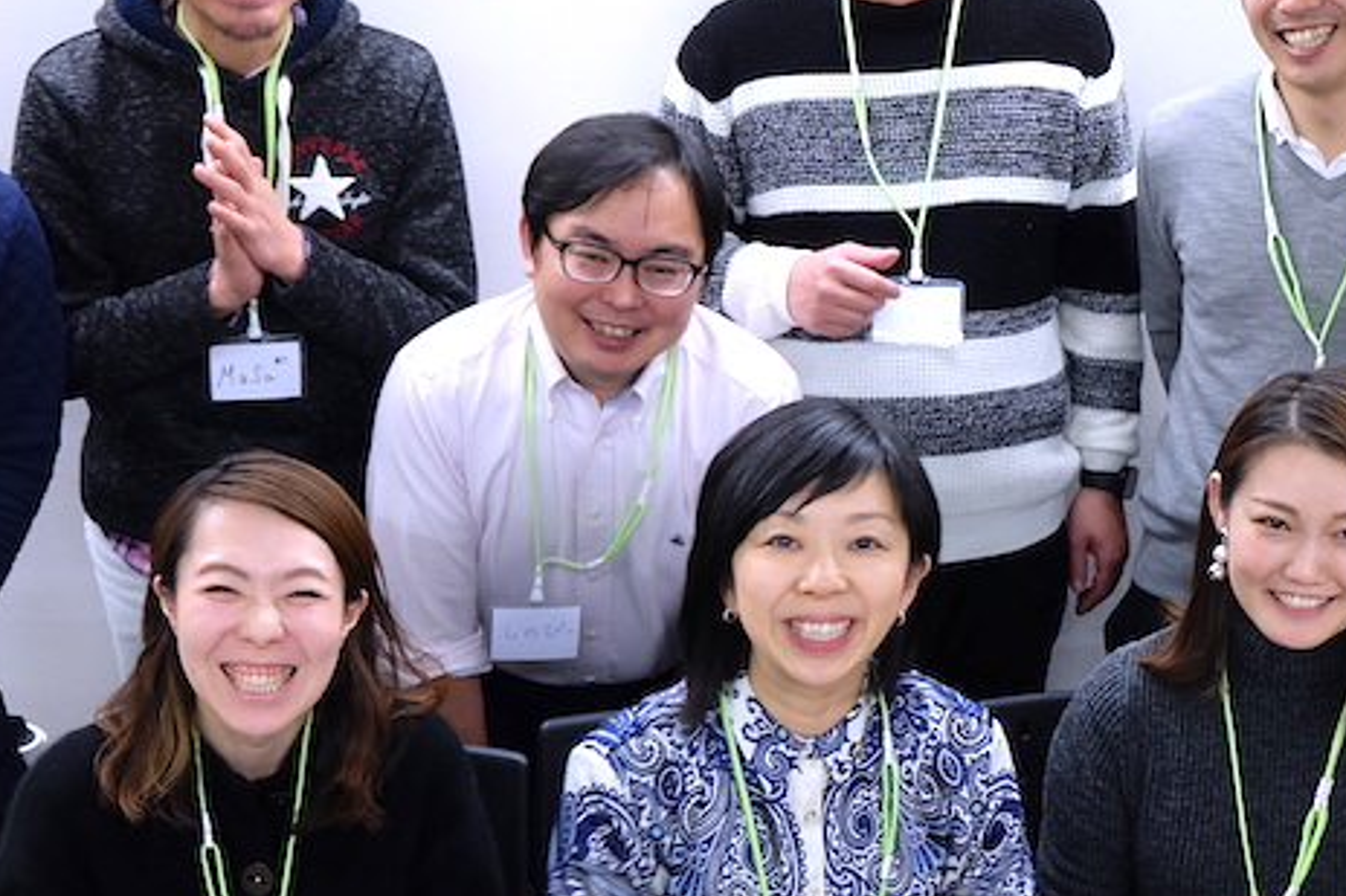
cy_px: 602
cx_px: 838
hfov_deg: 29.1
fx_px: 2579
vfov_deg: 19.7
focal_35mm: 69
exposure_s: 1/38
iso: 400
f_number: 4
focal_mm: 21.1
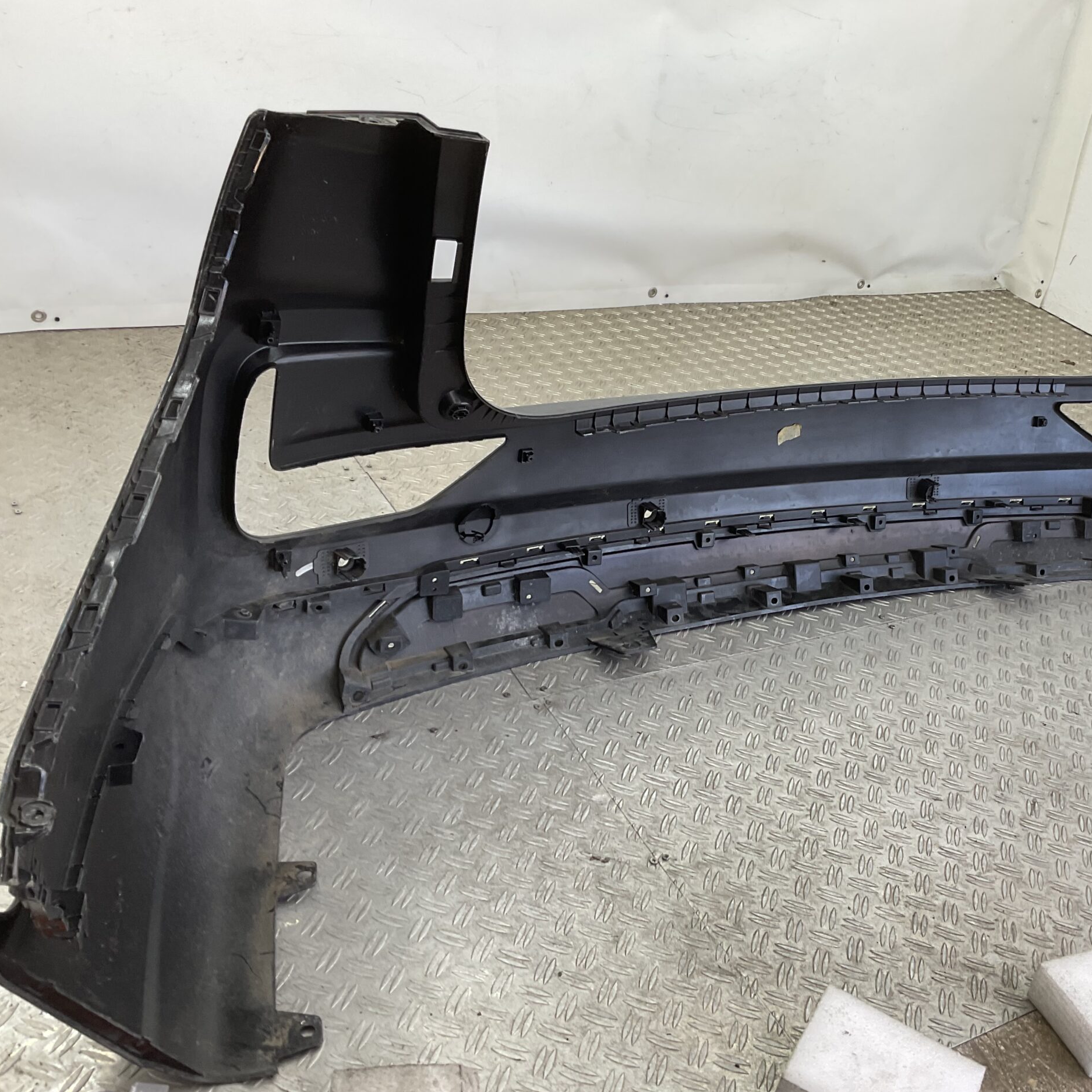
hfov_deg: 46.8
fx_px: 1249
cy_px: 549
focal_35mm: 35
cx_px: 687
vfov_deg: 47.2
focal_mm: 3
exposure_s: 1/120
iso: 25
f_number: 1.8
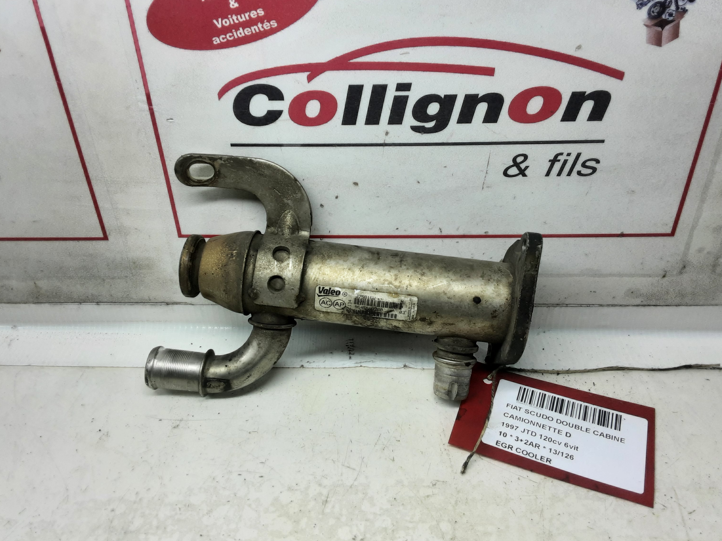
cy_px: 261
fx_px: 605
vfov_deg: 48.2
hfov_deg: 61.7
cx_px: 355
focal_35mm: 29
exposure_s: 1/50
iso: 40
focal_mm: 2.91
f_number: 1.9
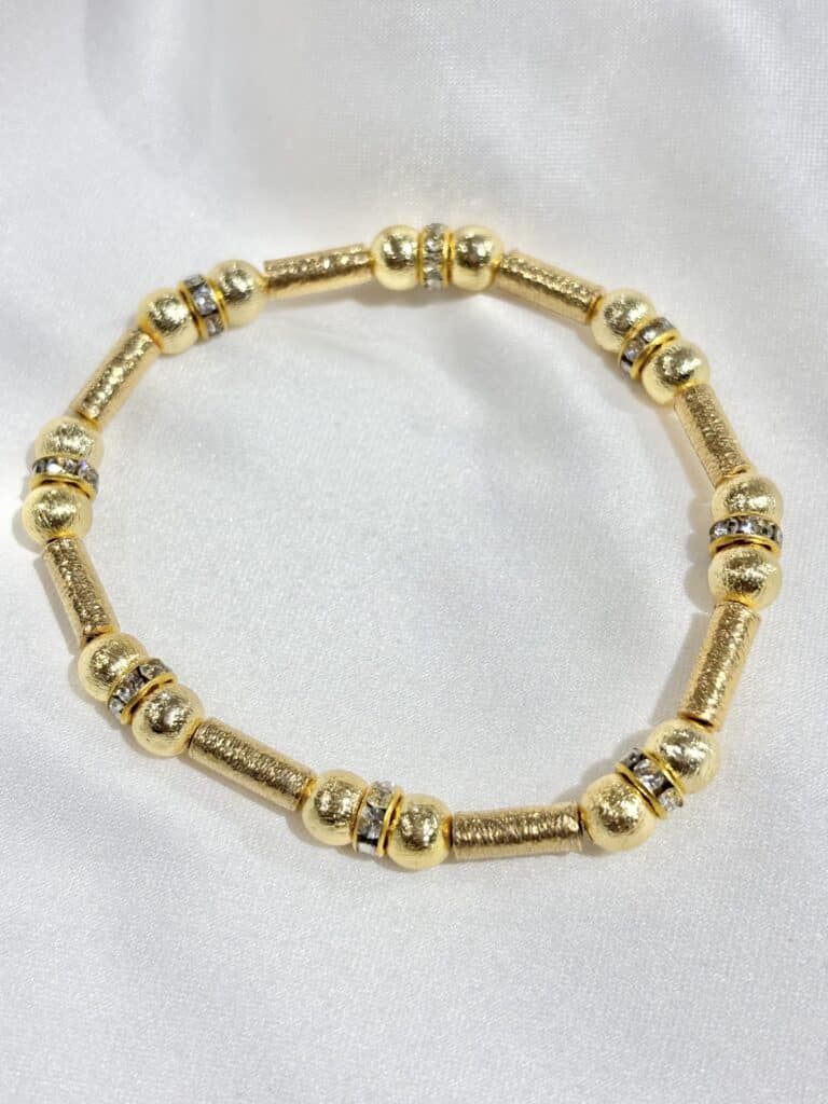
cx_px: 414
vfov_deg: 36.8
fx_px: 1658
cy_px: 552
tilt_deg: -49.7
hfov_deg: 28.0
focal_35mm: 52
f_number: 1.6
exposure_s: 1/269
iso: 32
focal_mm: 5.96
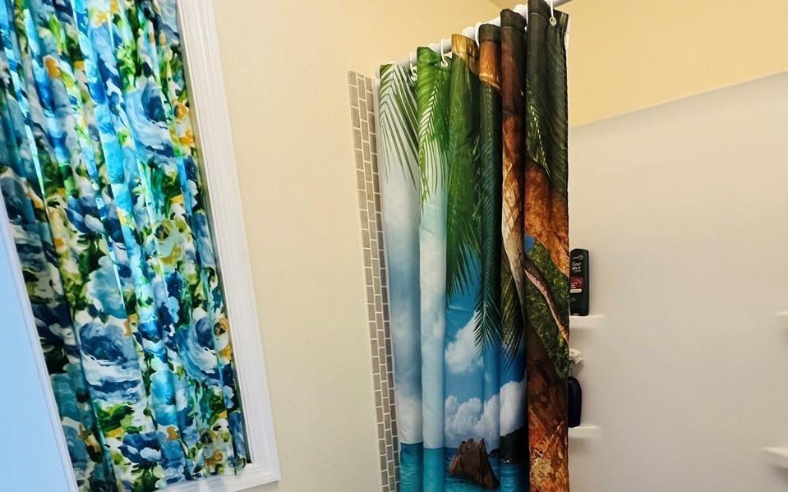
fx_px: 494
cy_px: 457
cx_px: 523
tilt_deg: -15.9
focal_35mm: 23
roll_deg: +0.7
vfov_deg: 46.9
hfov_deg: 74.9
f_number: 1.8
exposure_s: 1/60
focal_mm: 1.57
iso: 250
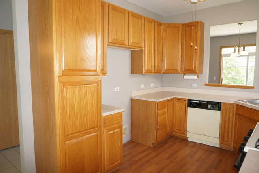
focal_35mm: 26
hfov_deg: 70.4
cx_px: 130
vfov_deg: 50.5
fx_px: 184
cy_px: 86
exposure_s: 1/60
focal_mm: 17
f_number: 4
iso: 320
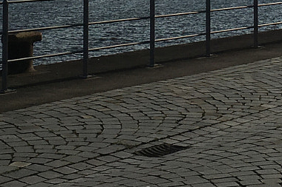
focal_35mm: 127
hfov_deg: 16.1
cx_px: 207
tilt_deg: +3.6
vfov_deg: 10.3
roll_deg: -0.3
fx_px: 994
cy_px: -113
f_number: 2.2
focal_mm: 4.15
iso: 25
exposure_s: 1/5495
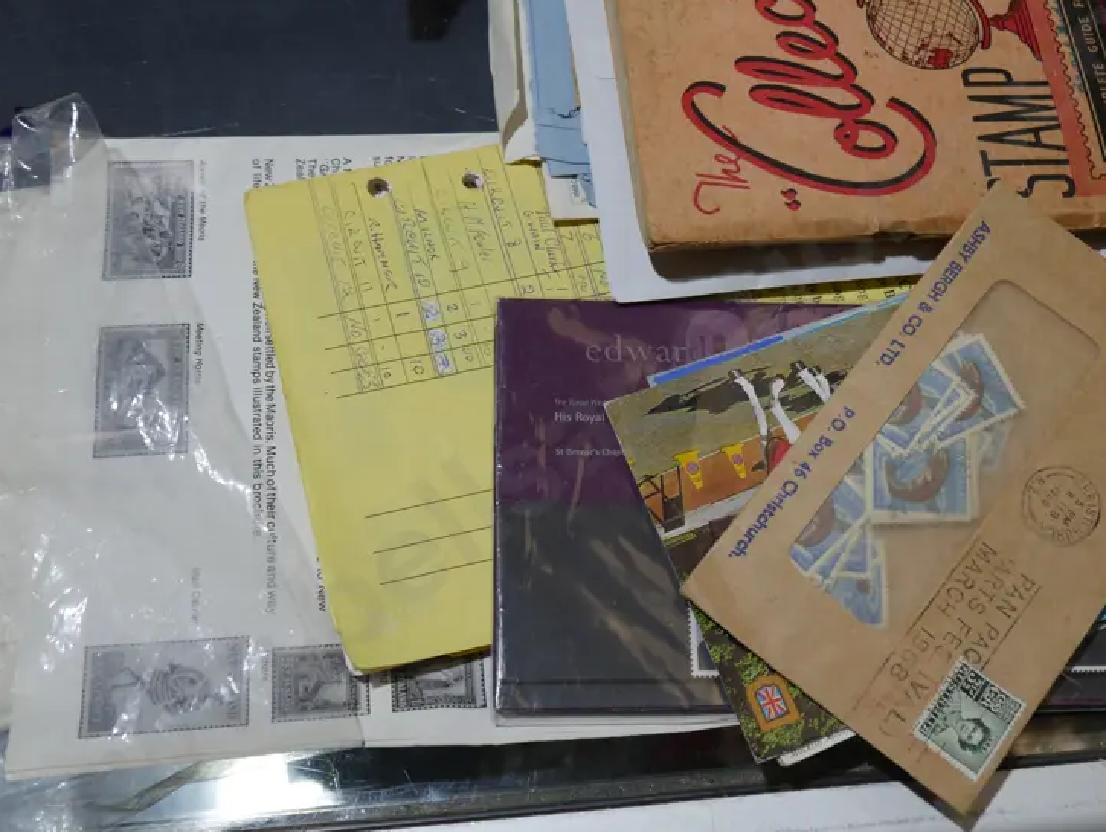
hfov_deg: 39.5
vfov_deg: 30.3
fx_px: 1535
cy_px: 382
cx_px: 654
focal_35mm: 48
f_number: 4.5
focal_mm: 17
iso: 200
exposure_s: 1/125
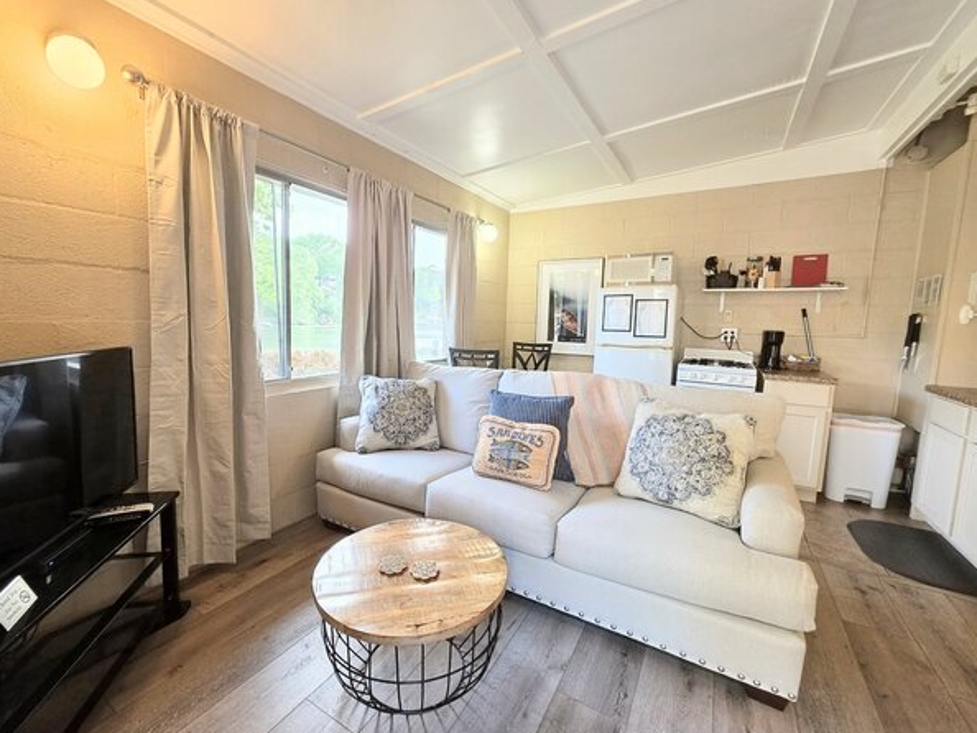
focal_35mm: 14
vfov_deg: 85.7
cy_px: 363
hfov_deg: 102.0
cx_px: 467
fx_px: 395
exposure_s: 1/120
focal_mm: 2.2
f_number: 1.9
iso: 200
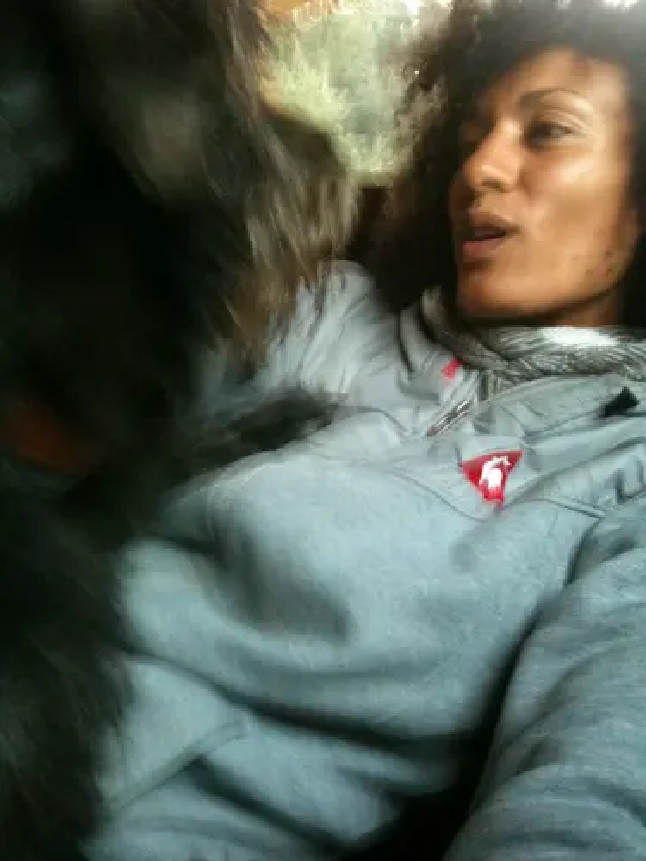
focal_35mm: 35
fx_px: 871
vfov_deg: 52.6
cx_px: 323
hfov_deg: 40.7
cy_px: 430
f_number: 2.8
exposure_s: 1/15
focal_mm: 3.85
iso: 320
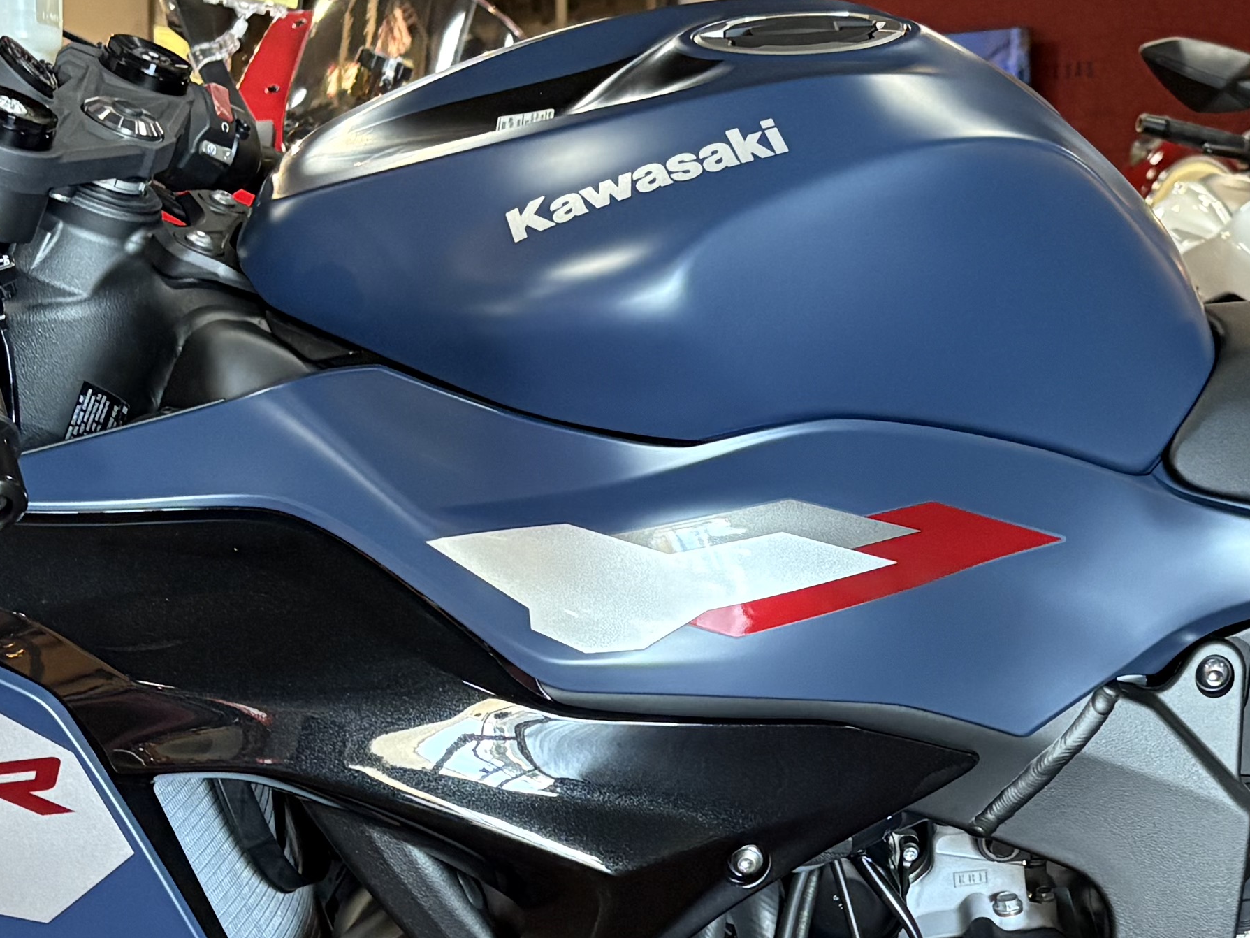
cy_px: 635
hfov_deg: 23.4
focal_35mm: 83
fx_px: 2997
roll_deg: -0.2
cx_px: 848
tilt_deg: -6.3
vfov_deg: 17.7
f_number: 1.6
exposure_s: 1/60
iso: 500
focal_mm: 5.96
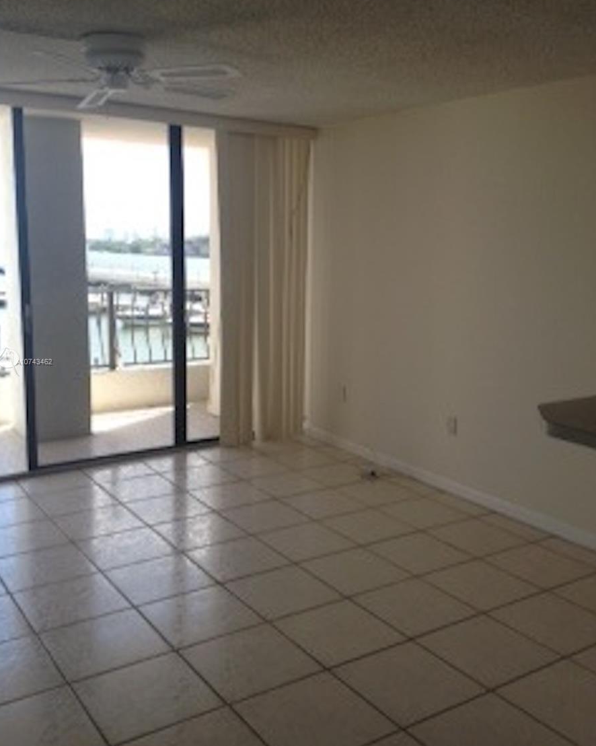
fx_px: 816
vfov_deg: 49.1
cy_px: 362
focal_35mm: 37
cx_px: 295
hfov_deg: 40.1
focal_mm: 4.28
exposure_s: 1/351
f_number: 2.4
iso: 50
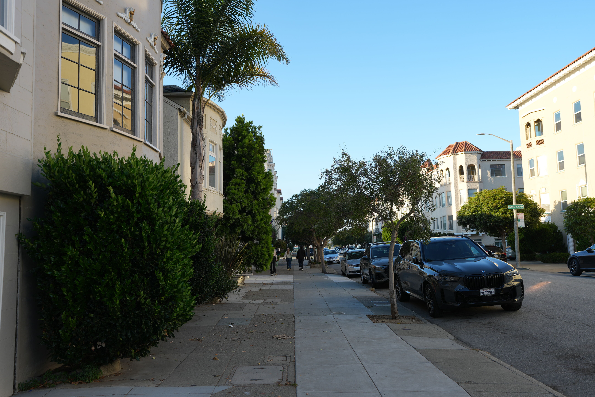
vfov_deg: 45.0
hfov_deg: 63.7
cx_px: 298
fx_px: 479
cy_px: 198
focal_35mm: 29
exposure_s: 1/400
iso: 100
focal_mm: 29
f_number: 3.2
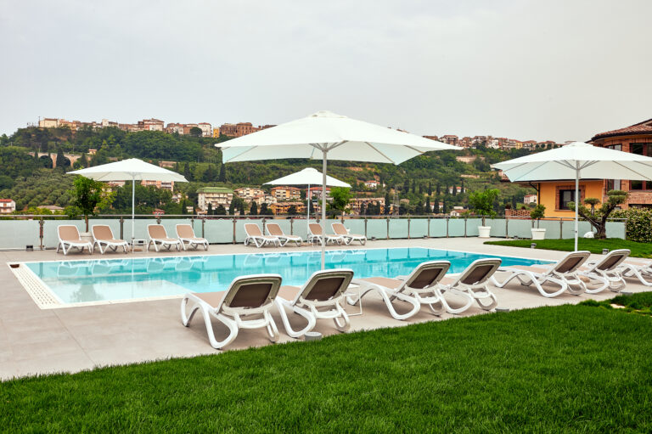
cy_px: 217
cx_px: 326
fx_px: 579
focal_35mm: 32
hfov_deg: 58.7
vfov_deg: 41.1
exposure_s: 1/100
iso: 100
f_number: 10
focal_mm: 32
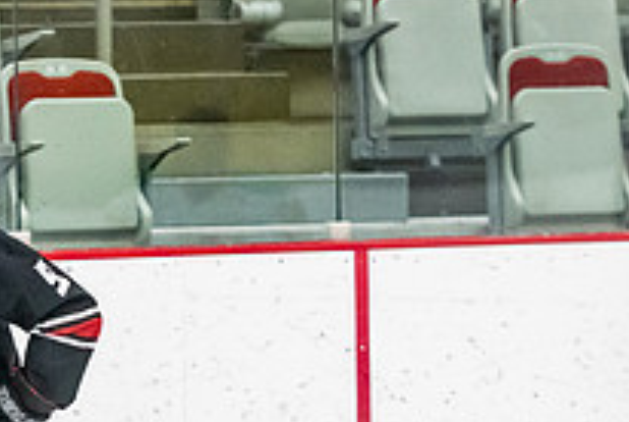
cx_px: 55
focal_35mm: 489
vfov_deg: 2.8
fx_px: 8556
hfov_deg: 4.2
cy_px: 478
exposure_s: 1/640
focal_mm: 122
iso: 4000
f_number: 2.8
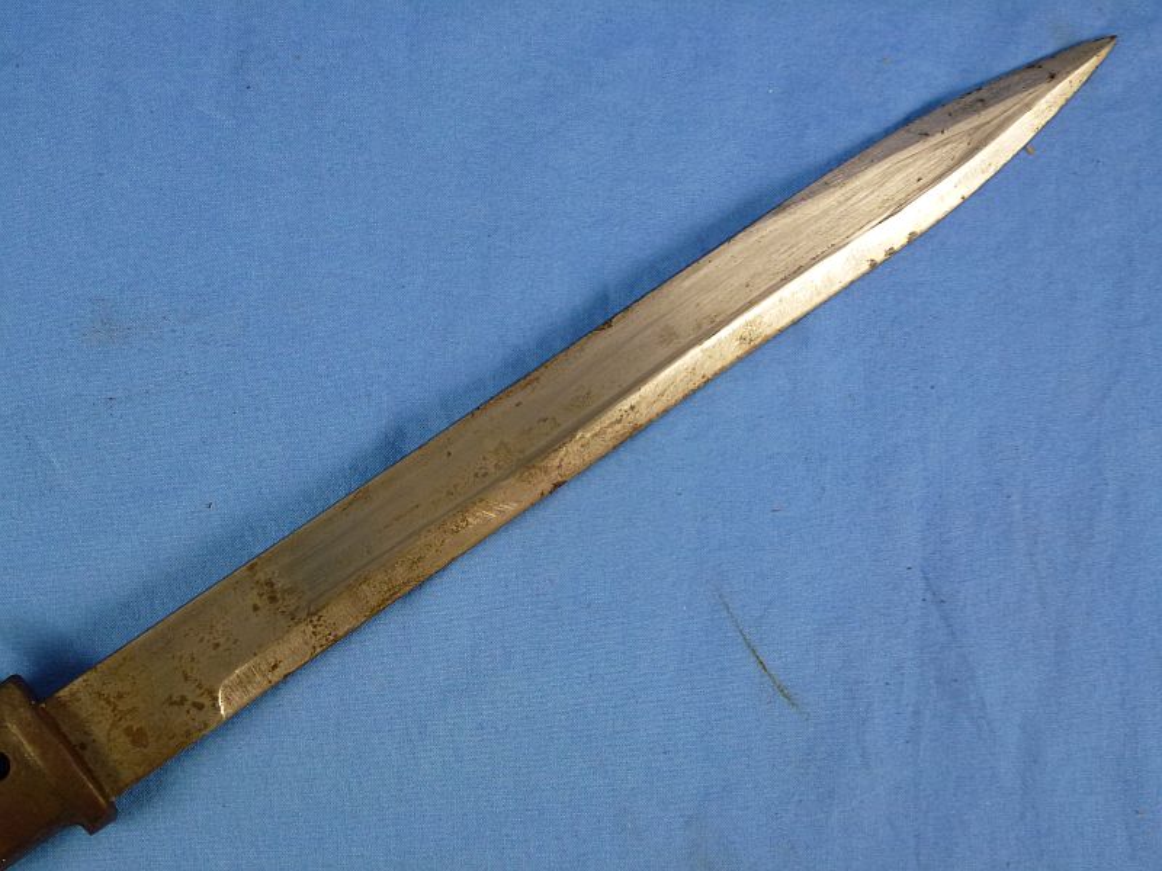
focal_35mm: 45
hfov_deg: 42.1
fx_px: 1511
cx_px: 581
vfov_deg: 32.2
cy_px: 436
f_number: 4
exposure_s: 1/80
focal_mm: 8
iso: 200
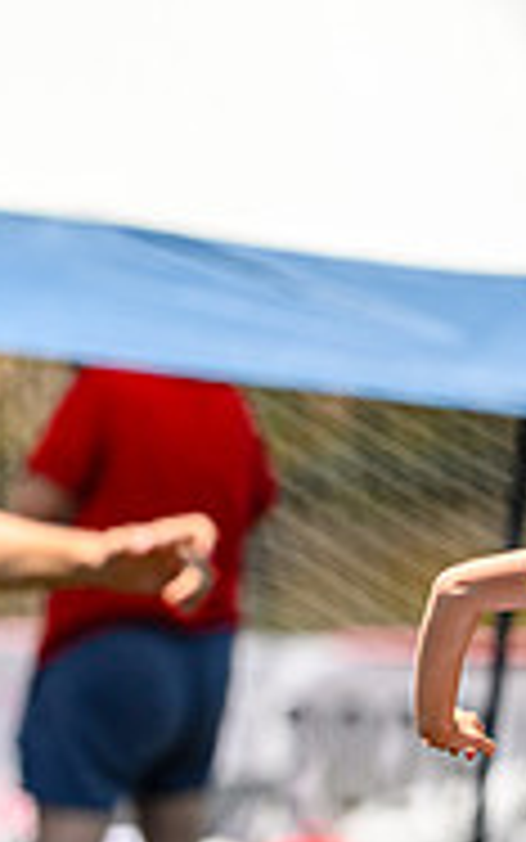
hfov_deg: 1.0
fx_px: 29015
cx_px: 809
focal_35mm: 1266
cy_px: 678
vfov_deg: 1.7
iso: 100
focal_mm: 400
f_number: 3.2
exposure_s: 1/1250
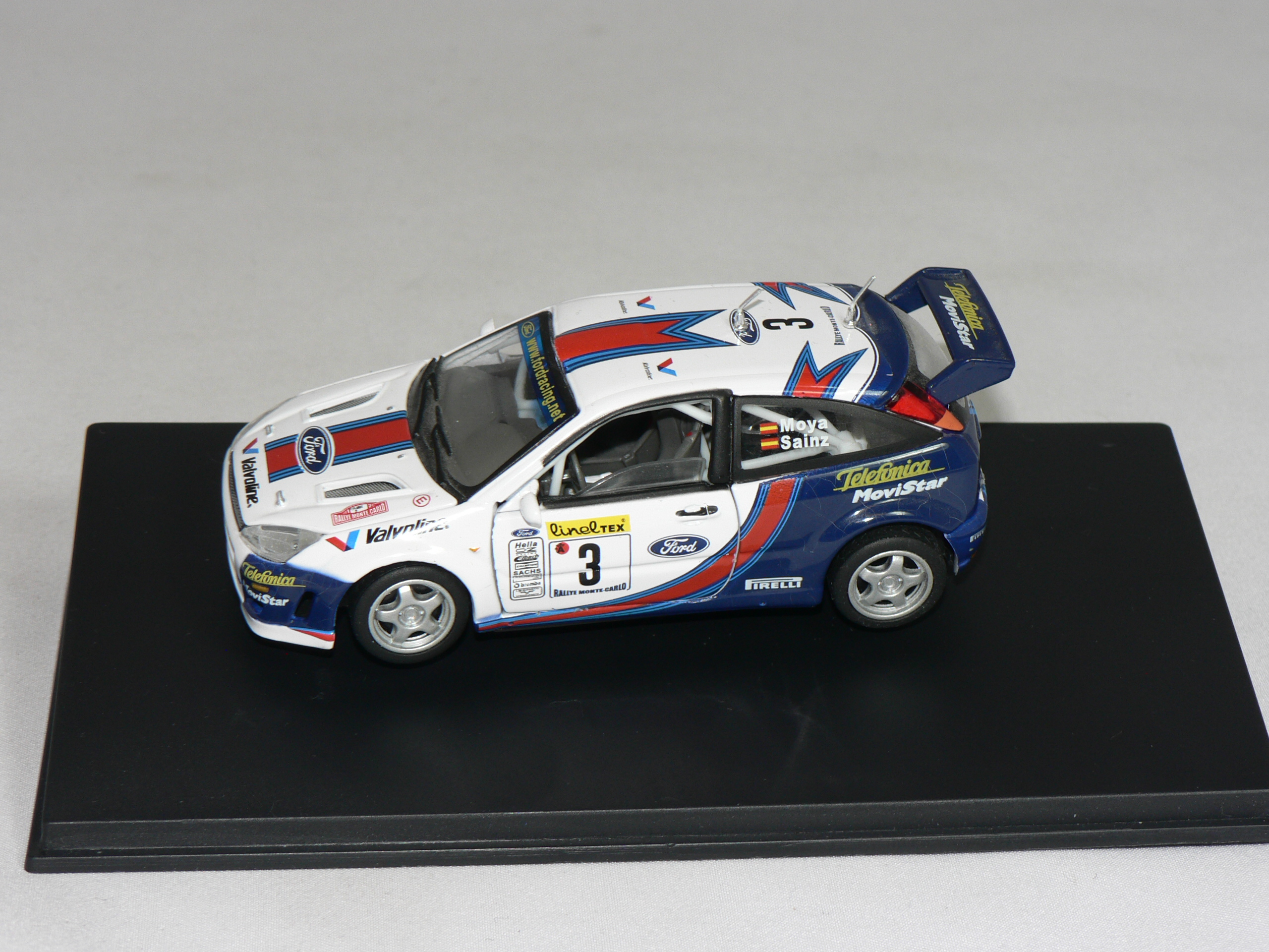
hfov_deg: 21.1
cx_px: 634
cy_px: 476
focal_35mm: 93
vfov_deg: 15.9
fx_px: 3409
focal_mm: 15.5
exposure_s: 1/60
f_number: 4
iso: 80
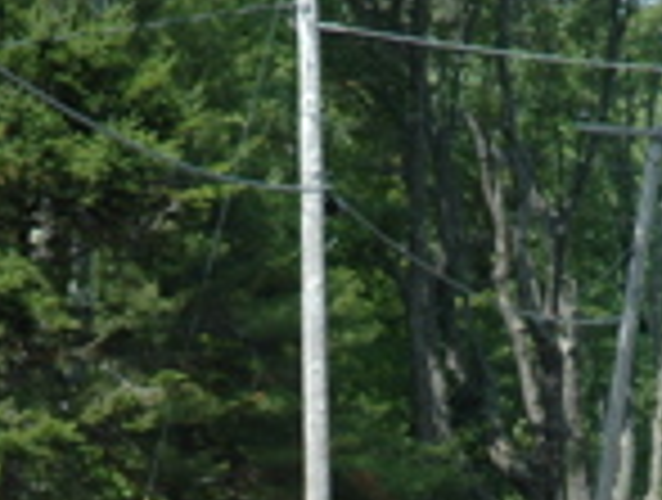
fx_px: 8397
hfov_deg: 4.5
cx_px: 482
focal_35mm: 438
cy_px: 714
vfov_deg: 3.4
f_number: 8
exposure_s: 1/250
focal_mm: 70
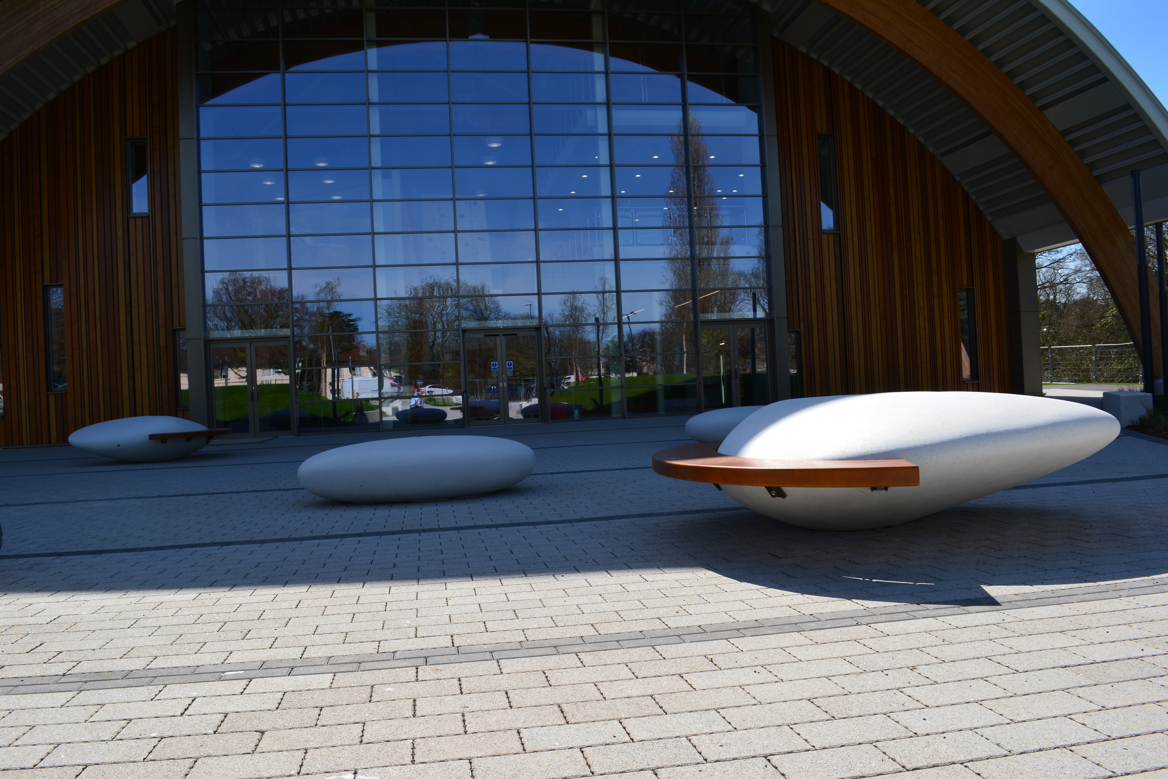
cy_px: 390
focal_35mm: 27
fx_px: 876
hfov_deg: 67.4
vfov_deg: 47.9
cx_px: 584
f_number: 10
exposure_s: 1/250
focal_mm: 18
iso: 200
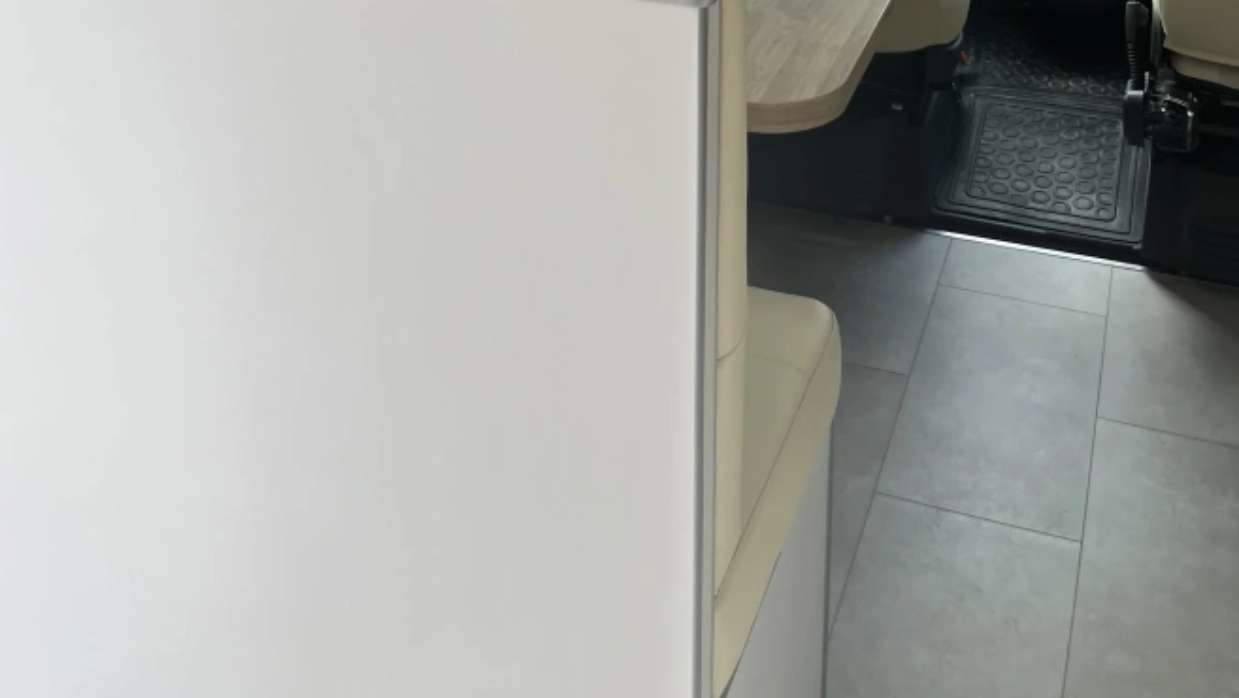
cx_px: 609
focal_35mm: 46
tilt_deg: -7.7
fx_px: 1512
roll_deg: +0.2
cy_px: -280
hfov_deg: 44.6
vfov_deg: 22.4
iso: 32
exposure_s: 1/149
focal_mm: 5.1
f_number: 1.6
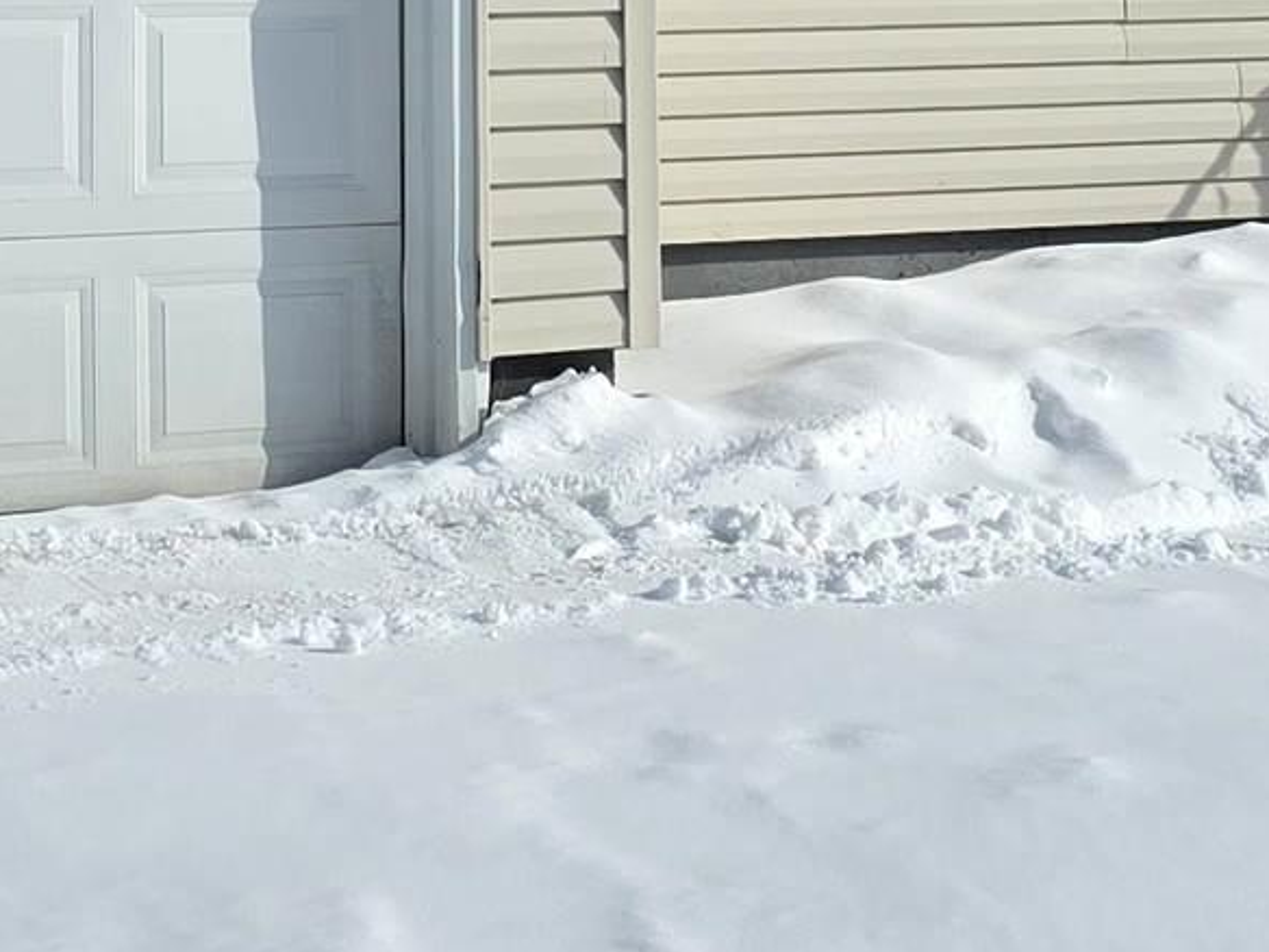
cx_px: 621
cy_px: -52
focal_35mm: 121
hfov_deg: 16.3
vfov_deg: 12.1
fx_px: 4436
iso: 40
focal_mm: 6.3
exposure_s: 1/7944
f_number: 1.7
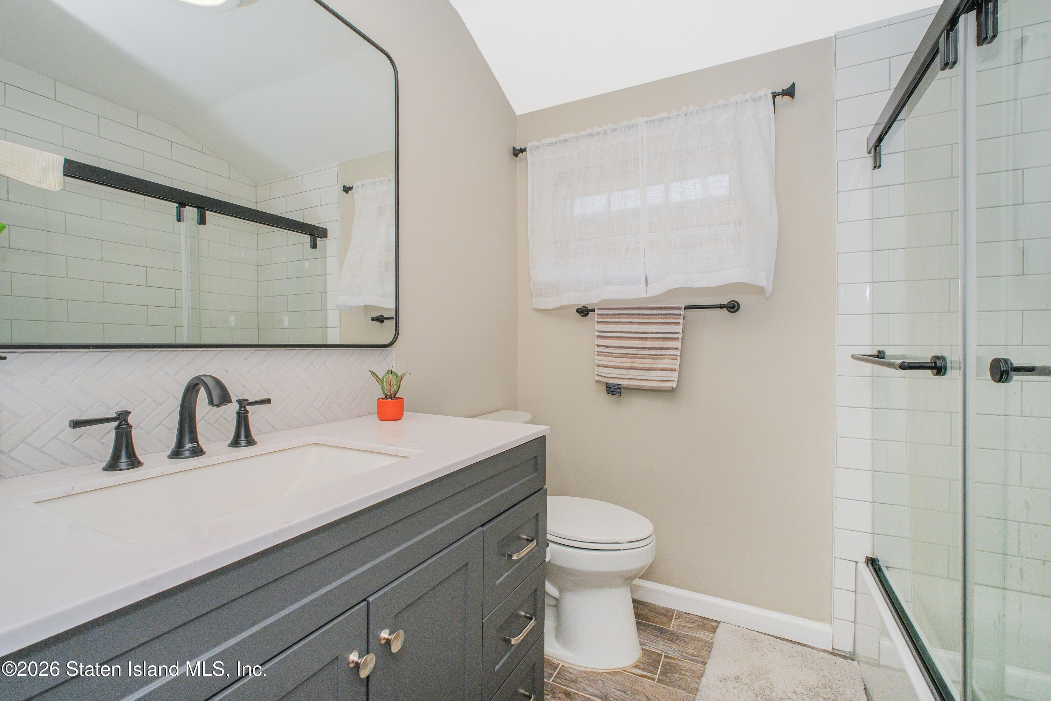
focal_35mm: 15
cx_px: 526
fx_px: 438
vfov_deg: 77.3
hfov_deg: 100.4
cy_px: 350
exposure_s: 1/250
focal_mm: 10
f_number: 7.1
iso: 1250
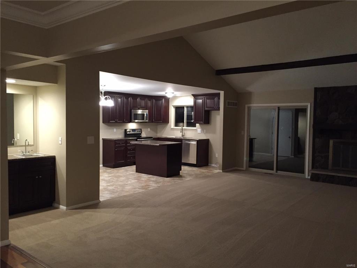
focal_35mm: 29
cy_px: 134
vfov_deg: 48.2
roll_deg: +0.6
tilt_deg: -5.1
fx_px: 299
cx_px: 178
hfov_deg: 61.7
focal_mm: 4.15
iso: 250
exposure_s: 1/30
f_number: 2.2
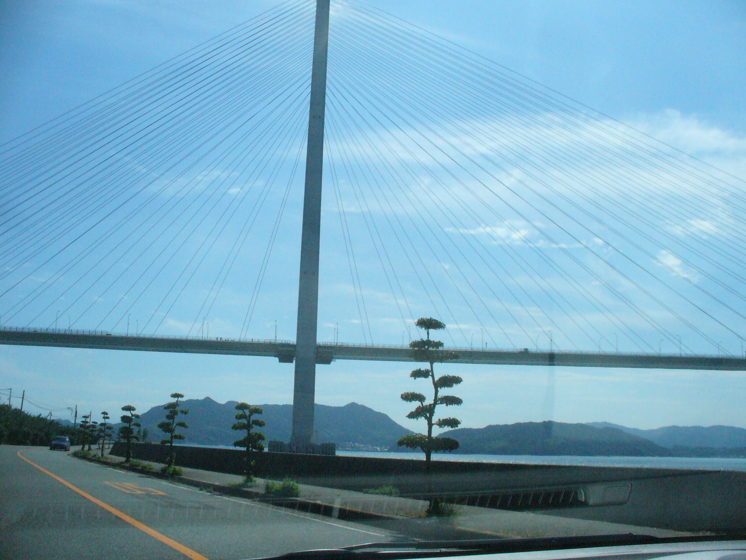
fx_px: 797
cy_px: 280
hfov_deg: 50.1
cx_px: 373
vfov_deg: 38.7
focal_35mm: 37
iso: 400
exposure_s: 1/2000
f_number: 5.6
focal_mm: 6.1
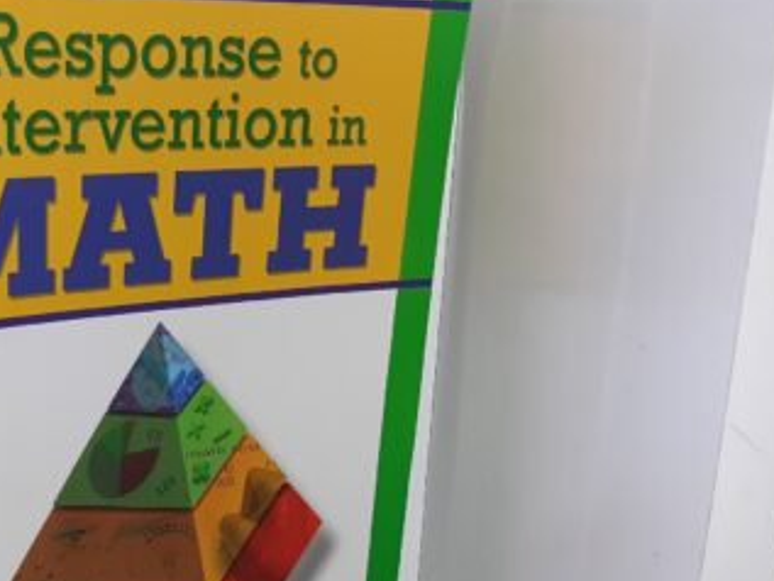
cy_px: 415
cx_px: 95
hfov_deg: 34.4
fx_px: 1186
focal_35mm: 53
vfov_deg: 27.3
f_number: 1.7
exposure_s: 1/120
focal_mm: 3.7
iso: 50
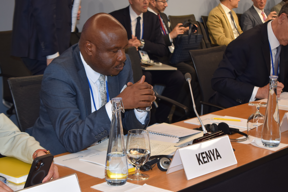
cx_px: 144
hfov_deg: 26.0
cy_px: 96
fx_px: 624
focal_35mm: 78
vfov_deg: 17.5
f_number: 5.6
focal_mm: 52
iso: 560
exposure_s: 1/125
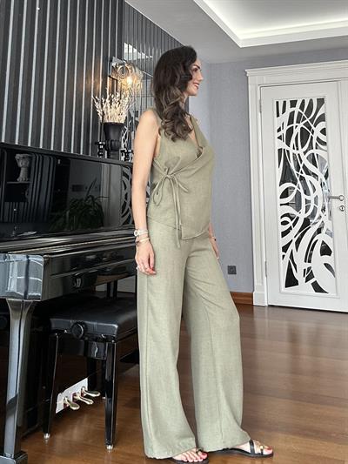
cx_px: 174
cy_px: 232
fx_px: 402
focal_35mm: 30
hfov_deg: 46.8
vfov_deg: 60.0
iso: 40
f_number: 1.9
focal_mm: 2.69
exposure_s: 1/50
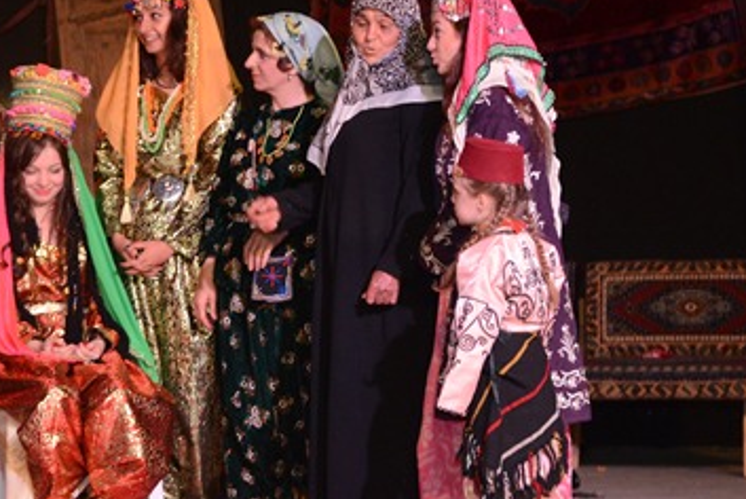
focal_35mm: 116
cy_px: -48
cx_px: -169
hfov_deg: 16.8
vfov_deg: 11.7
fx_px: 2406
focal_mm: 40
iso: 2500
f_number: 4
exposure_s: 1/125
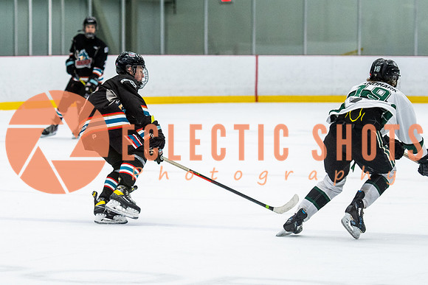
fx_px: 2746
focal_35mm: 231
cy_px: 116
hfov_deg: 8.9
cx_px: 113
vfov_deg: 6.0
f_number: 2.8
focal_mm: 105
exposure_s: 1/640
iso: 1600
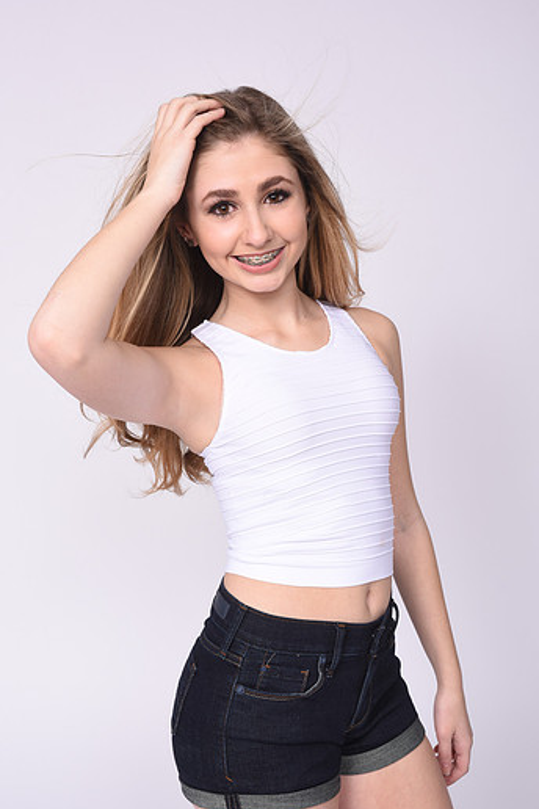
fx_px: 1011
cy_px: 441
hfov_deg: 29.9
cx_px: 266
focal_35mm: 45
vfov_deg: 43.6
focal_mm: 40
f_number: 11
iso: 250
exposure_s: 1/160
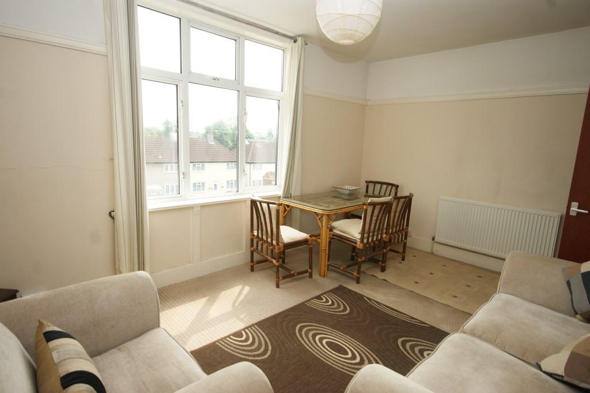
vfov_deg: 63.1
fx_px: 319
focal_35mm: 20
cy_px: 196
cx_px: 295
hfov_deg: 85.5
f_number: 6.3
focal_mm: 13
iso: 100
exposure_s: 1/80
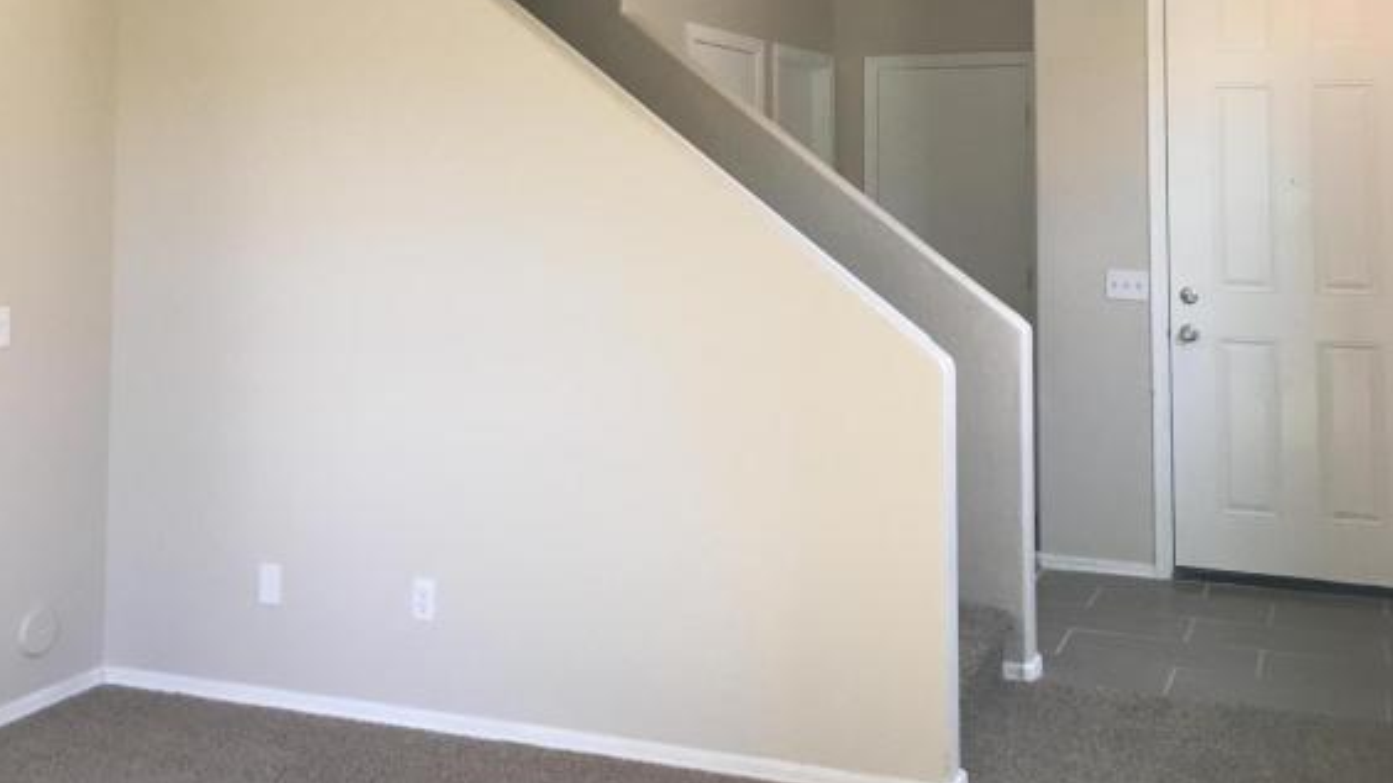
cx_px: 701
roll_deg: +0.1
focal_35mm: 43
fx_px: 1588
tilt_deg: +2.6
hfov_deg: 47.4
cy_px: 96
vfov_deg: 26.9
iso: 40
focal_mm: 4.15
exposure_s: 1/30
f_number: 2.2
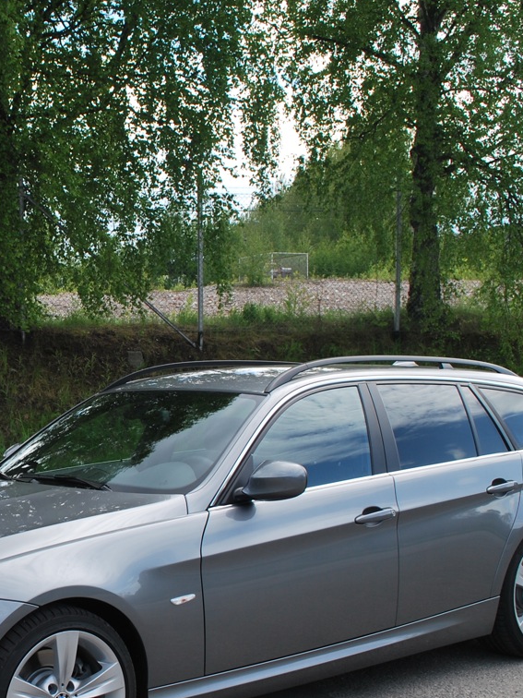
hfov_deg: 25.1
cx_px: -22
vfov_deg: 34.8
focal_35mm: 55
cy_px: 426
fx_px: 1108
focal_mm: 18
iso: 100
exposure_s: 1/160
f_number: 6.3
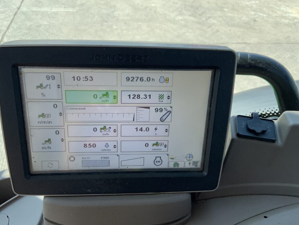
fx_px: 294
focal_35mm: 34
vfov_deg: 41.8
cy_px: 119
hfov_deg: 53.9
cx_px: 140
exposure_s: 1/428
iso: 16
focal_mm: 3
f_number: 1.8
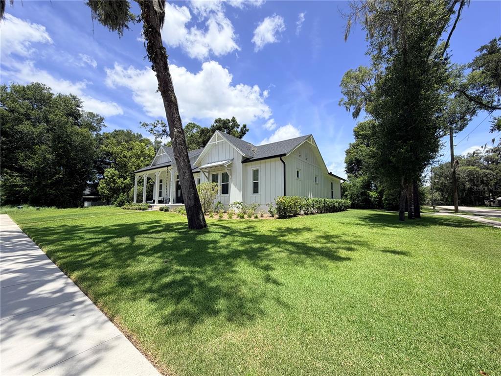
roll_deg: +0.0
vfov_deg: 85.7
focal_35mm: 14
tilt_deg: +5.0
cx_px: 250
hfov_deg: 102.1
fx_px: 203
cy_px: 188
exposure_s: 1/770
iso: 25
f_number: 2.2
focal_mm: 2.22
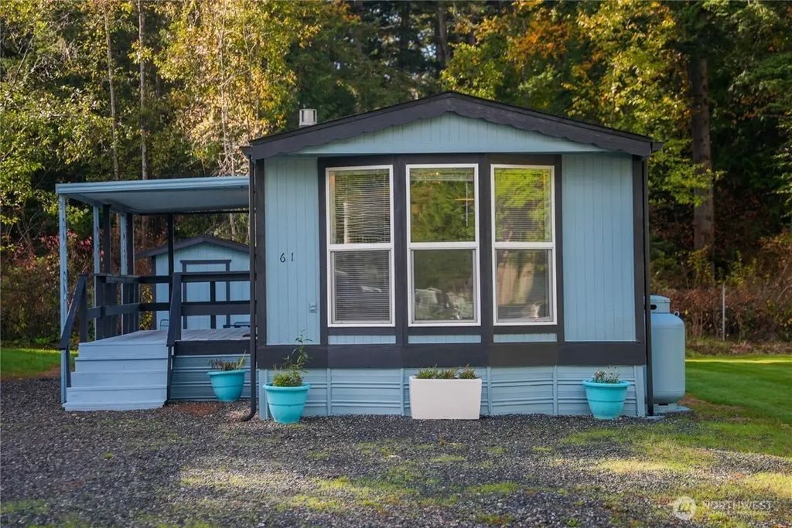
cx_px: 396
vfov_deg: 23.0
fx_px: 1298
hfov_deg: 33.9
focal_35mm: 59
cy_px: 264
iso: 250
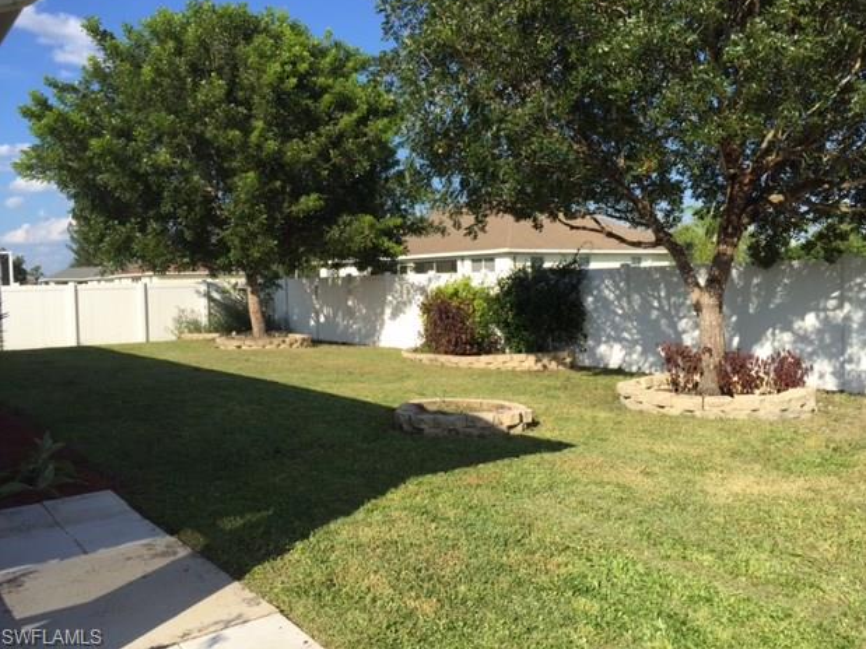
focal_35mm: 30
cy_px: 315
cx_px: 446
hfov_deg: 60.0
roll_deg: +0.4
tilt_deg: -2.9
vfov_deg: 46.8
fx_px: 750
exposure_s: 1/1721
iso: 32
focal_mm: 4.15
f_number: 2.2
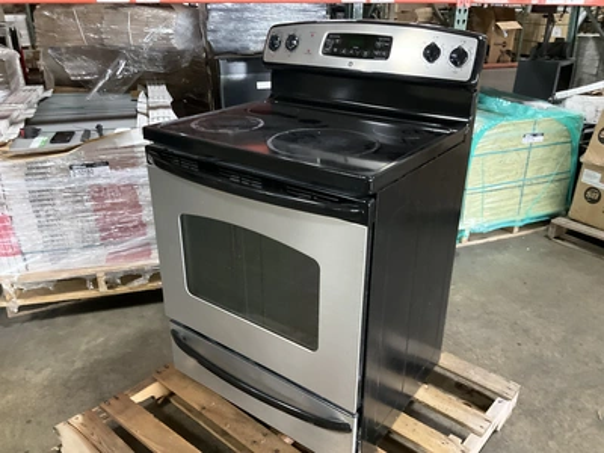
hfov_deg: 61.7
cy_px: 226
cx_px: 302
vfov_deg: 48.2
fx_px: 506
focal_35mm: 29
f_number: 1.8
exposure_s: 1/30
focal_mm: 3
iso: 400
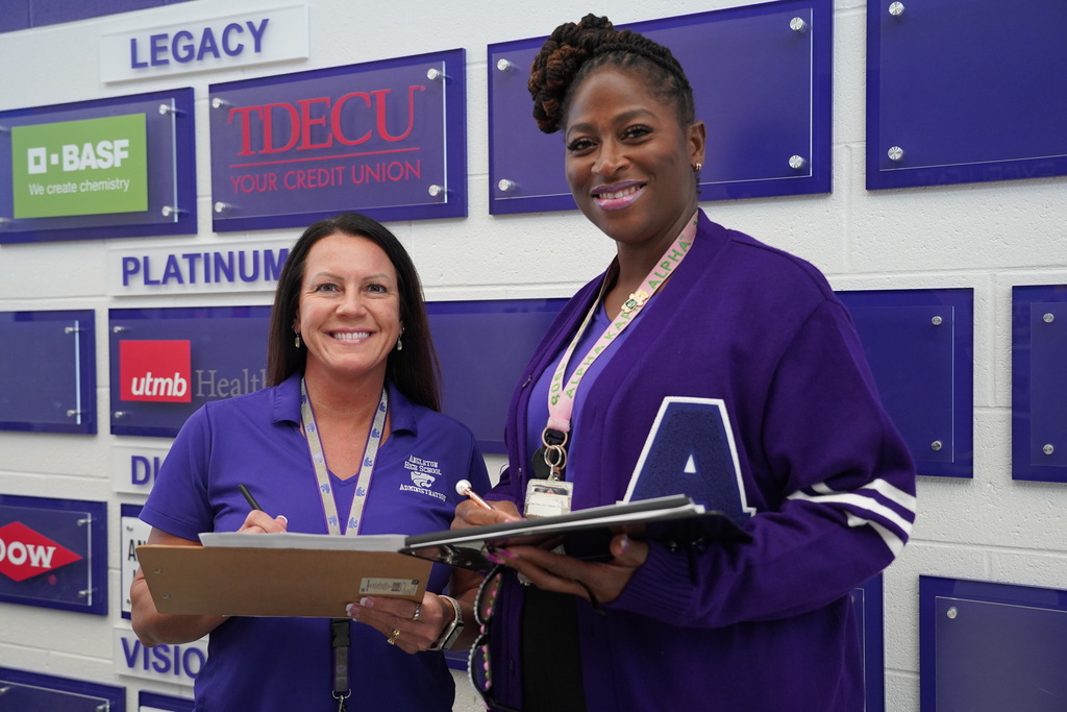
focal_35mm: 36
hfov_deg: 53.1
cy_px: 356
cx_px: 534
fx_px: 1067
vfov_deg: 36.9
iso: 2500
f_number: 4
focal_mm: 36
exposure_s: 1/160
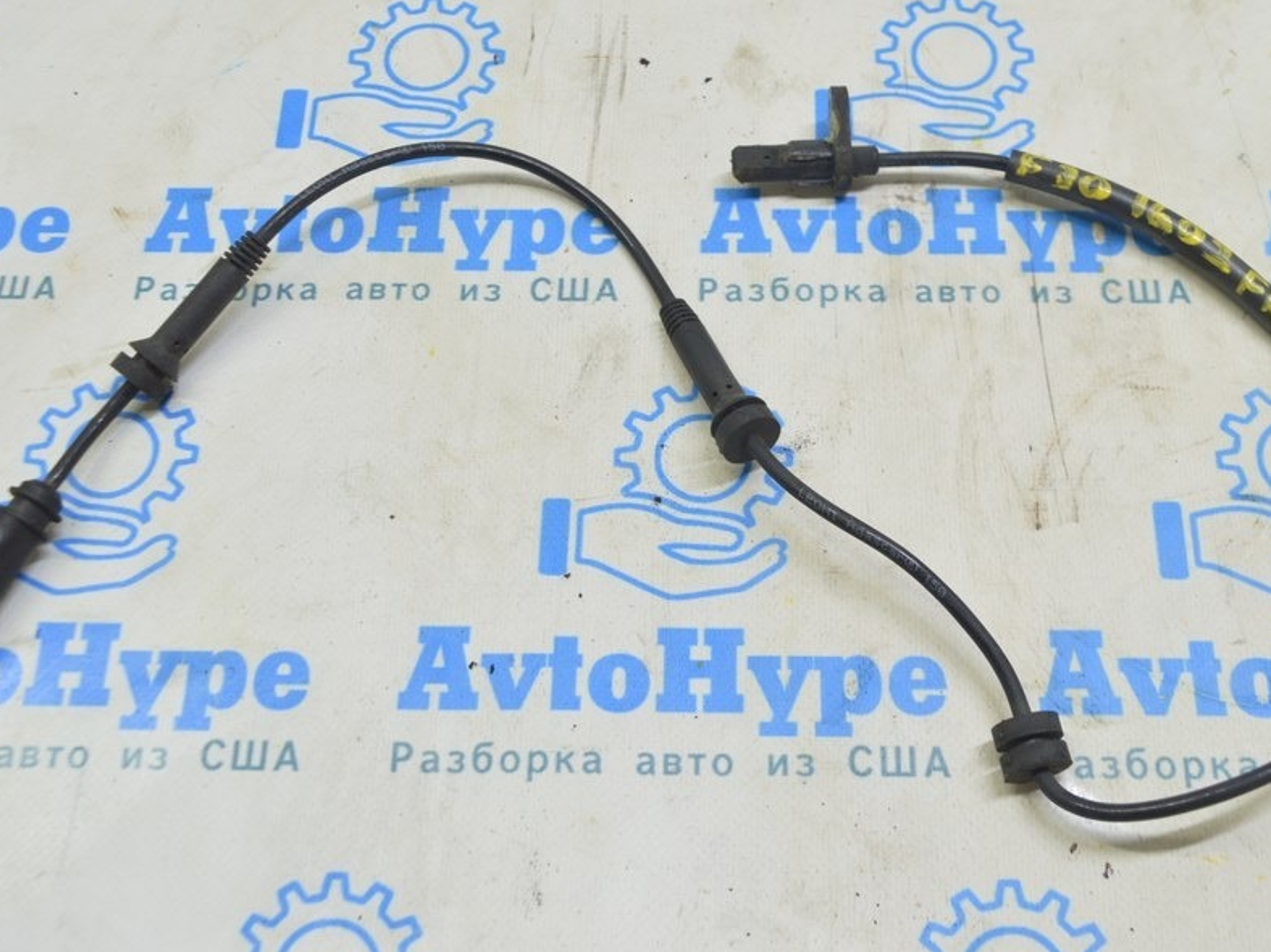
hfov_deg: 42.1
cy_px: 419
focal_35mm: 45
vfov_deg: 32.1
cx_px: 673
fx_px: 1652
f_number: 5.6
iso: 400
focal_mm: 24
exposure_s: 1/20
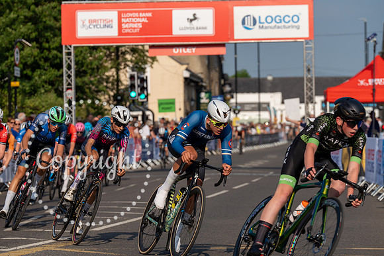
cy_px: 128
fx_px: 1942
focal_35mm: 182
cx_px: 192
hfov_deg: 11.3
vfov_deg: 7.5
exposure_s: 1/1000
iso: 160
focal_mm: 182
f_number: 6.3
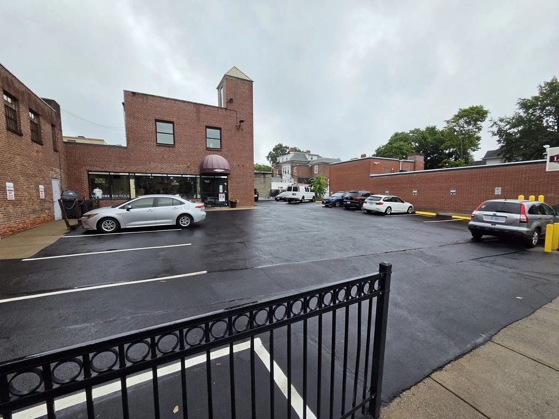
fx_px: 210
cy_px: 210
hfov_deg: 106.2
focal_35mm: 13
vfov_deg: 89.9
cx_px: 280
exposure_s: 1/1614
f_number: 2.2
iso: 100
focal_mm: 2.2
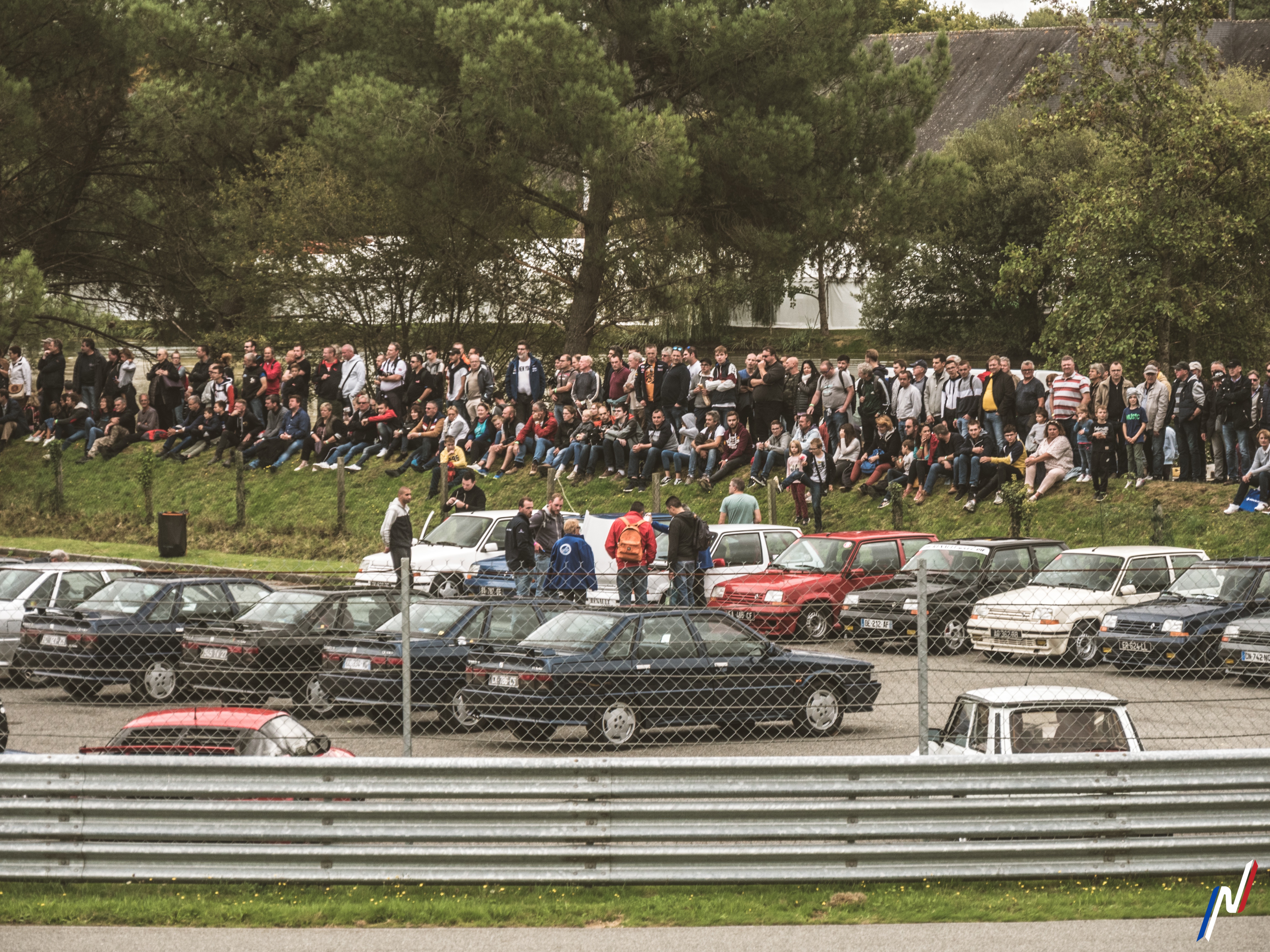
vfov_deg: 9.6
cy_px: 476
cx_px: 635
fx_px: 5650
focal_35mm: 154
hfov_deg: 12.8
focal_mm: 77
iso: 400
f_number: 5.6
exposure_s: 1/160
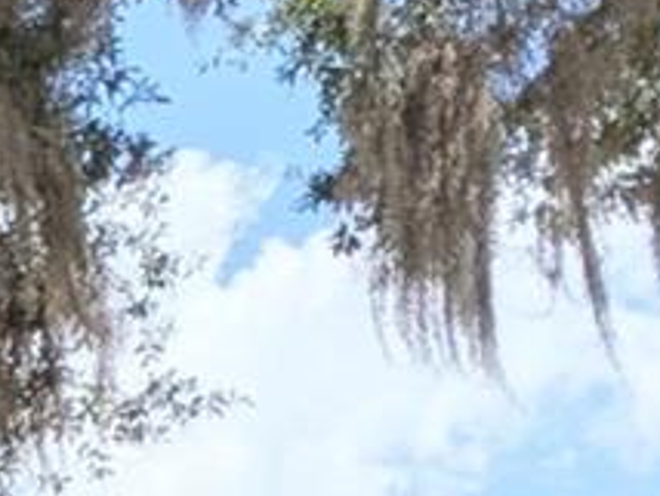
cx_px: -1675
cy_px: 1802
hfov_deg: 8.2
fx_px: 3417
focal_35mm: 179
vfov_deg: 6.9
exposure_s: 1/2899
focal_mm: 6.81
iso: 48
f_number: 1.85
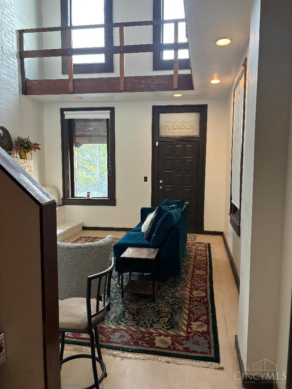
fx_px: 292
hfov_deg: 53.1
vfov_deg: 67.3
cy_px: 194
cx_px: 146
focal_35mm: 26
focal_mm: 5.96
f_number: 1.6
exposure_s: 1/60
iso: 320
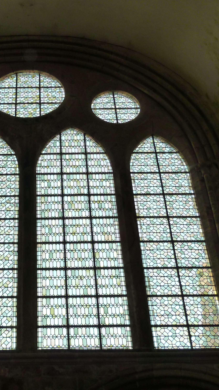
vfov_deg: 40.6
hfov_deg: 23.0
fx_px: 527
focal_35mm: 51
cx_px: 32
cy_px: 195
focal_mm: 5.7
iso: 125
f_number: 3.5
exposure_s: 1/100
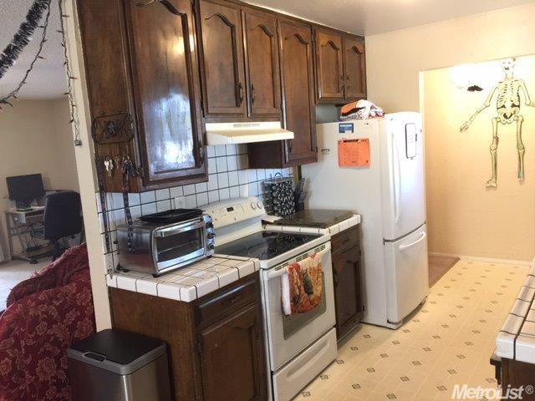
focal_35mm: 29
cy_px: 200
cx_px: 268
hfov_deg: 61.7
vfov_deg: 48.2
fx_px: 448
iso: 125
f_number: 2.2
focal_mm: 4.15
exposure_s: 1/10
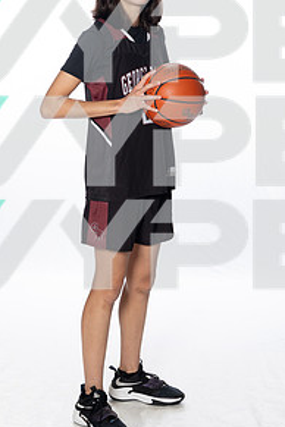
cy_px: 142
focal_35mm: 79
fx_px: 938
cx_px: 137
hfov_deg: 17.3
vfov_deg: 25.5
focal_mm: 51
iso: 800
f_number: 8
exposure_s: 1/250
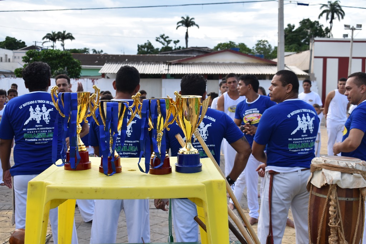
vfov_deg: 28.1
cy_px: 122
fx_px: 488
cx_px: 183
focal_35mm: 48
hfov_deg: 41.1
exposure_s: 1/200
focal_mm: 32
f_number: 6.3
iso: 200
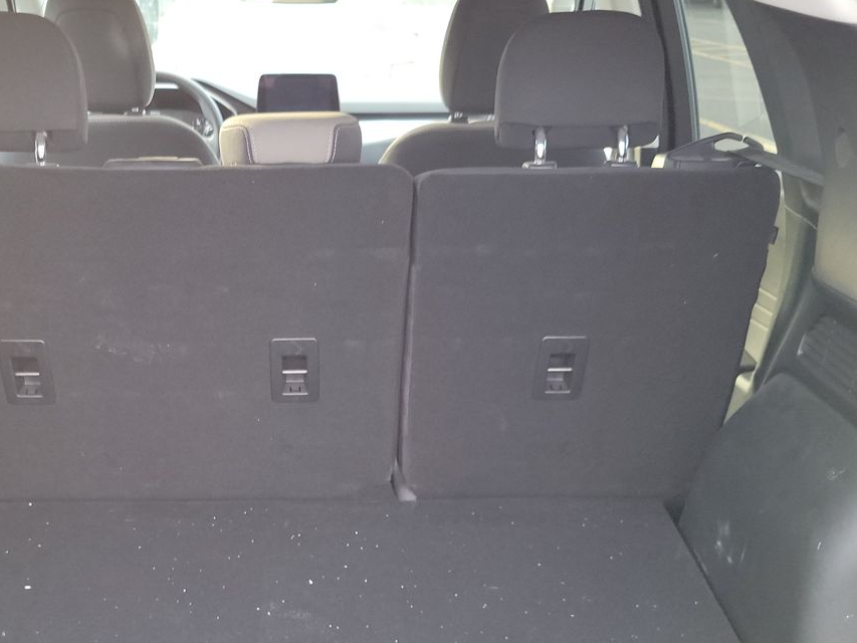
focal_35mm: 45
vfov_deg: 31.7
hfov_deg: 41.6
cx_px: 302
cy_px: 465
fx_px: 1114
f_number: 1.8
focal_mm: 6.7
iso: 565
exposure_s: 1/60
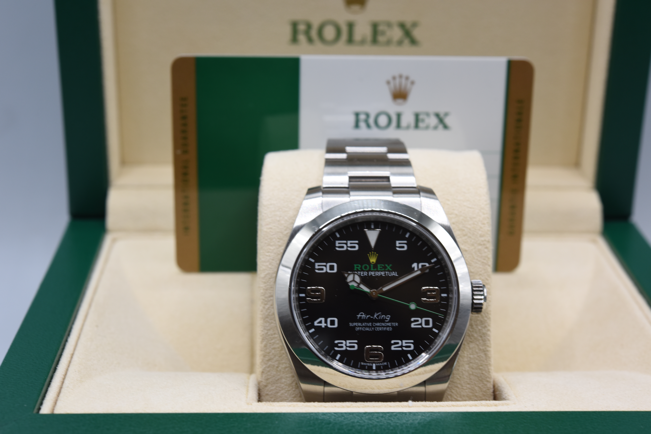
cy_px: 217
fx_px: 1085
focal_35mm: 60
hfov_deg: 33.4
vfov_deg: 22.6
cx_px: 326
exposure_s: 1/60
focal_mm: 60
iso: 640
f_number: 13
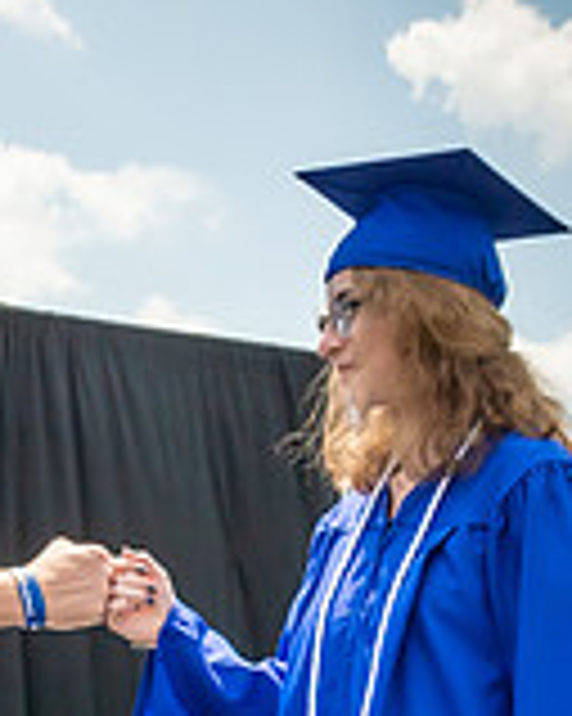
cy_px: 789
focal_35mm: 115
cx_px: -3
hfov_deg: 13.2
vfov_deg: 16.2
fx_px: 2436
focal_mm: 17
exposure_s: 1/800
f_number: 7.1
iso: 200
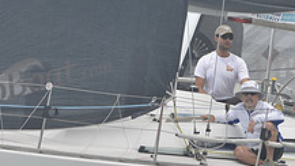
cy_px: 138
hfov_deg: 3.0
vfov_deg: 1.7
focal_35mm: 727
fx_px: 5686
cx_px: 184
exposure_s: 1/1000
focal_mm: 260
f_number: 6.3
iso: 280
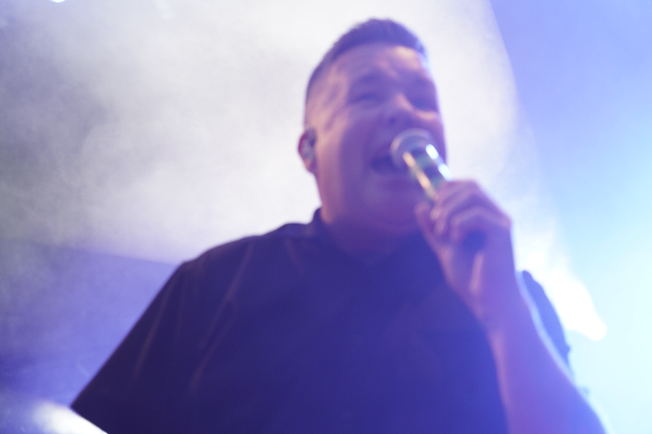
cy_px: 217
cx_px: 326
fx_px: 1358
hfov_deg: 27.0
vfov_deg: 18.2
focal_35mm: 75
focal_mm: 75
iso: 400
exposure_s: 1/80
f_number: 4
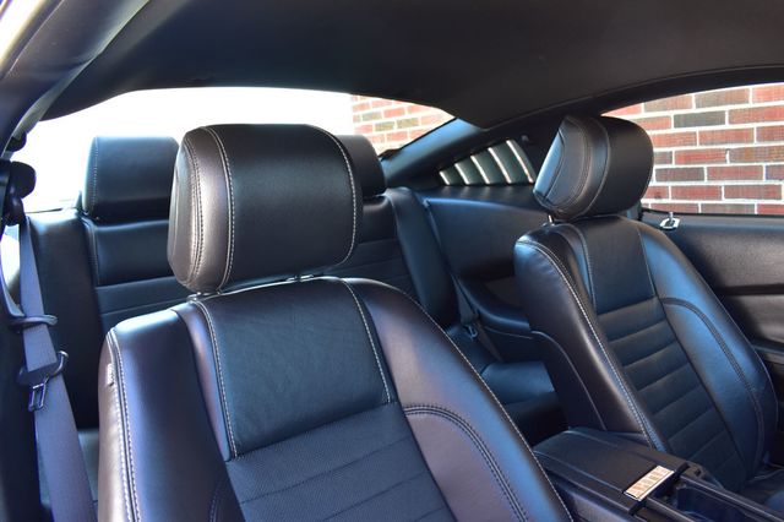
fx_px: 588
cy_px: 261
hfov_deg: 67.4
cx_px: 392
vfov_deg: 47.9
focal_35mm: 27
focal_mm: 18
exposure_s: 1/25
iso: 400
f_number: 7.1
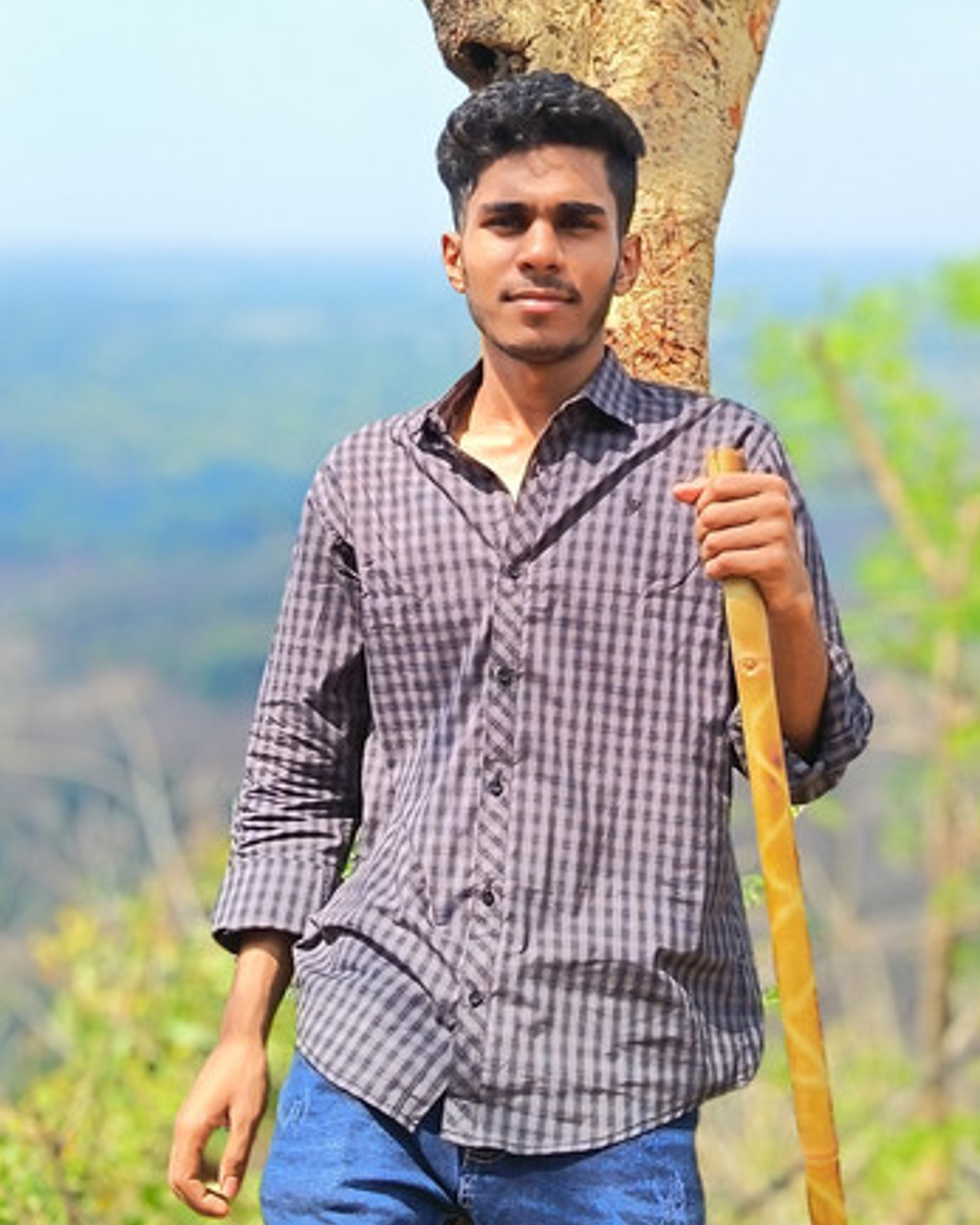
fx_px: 1958
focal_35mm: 54
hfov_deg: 28.1
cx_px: 521
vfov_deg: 34.7
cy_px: 553
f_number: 0.95
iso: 100
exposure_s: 1/305
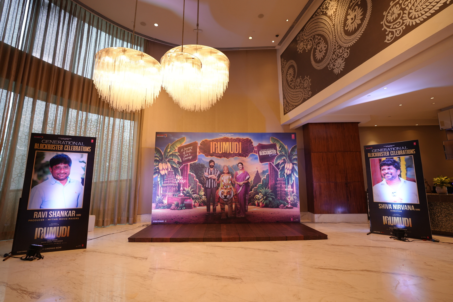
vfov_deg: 73.8
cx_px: 226
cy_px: 151
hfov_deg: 96.7
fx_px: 201
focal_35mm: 16
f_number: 3.2
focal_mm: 16
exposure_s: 1/160
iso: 800
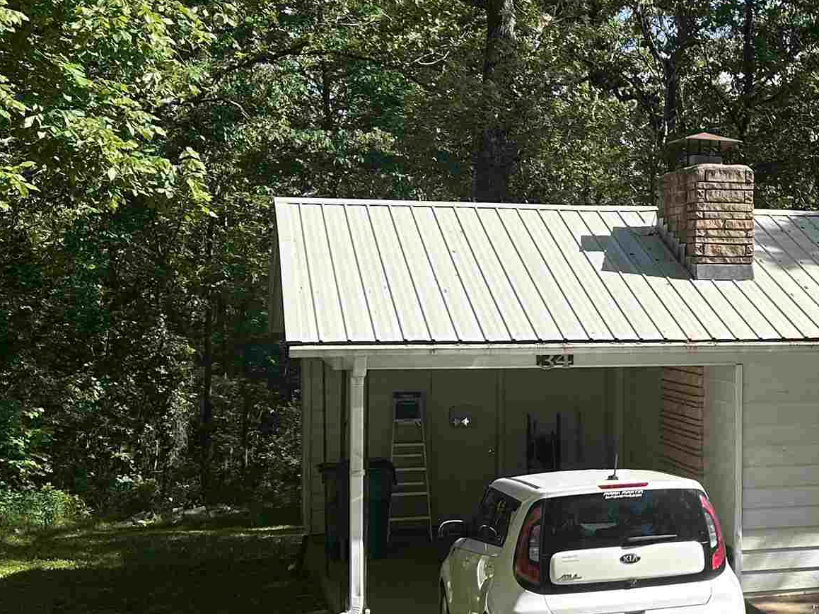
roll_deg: +0.0
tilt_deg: -1.7
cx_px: 879
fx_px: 1632
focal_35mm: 69
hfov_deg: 26.2
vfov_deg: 21.3
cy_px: 321
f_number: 1.5
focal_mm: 5.7
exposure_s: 1/1838
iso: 50
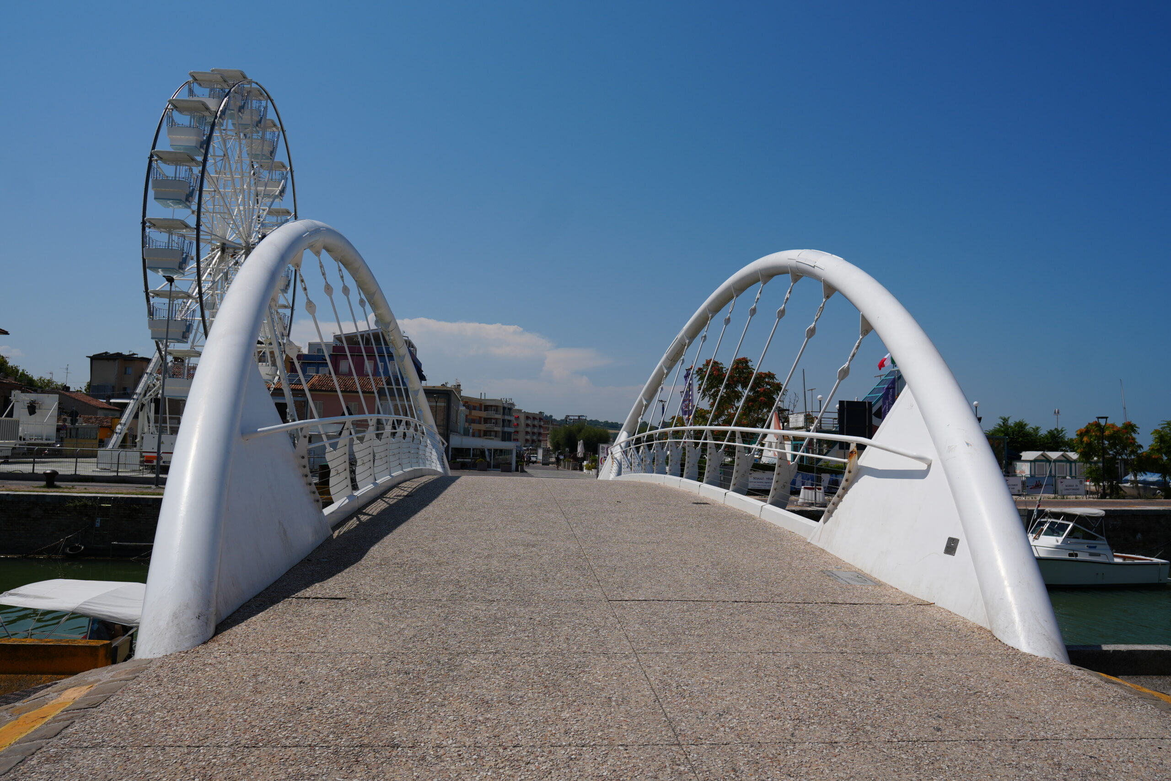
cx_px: 586
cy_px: 390
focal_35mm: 24
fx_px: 781
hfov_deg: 73.7
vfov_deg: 53.1
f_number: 5
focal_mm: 16
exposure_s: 1/1600
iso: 100
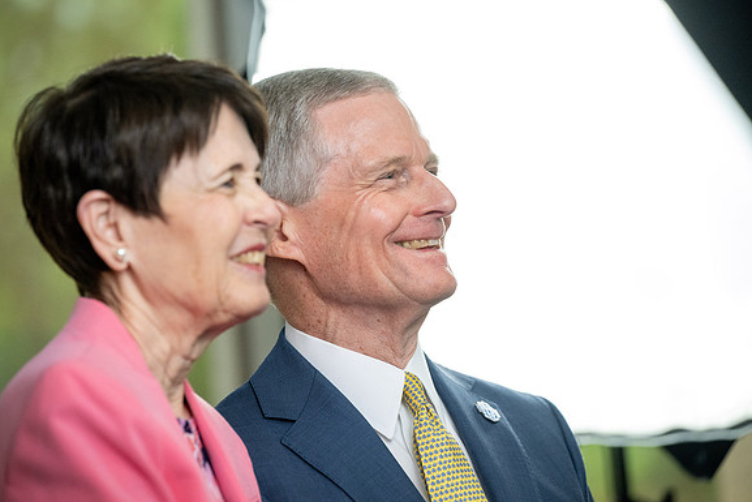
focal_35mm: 201
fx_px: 4199
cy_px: 251
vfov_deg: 6.8
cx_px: 377
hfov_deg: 10.2
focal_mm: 200
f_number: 4
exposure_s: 1/400
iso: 2500
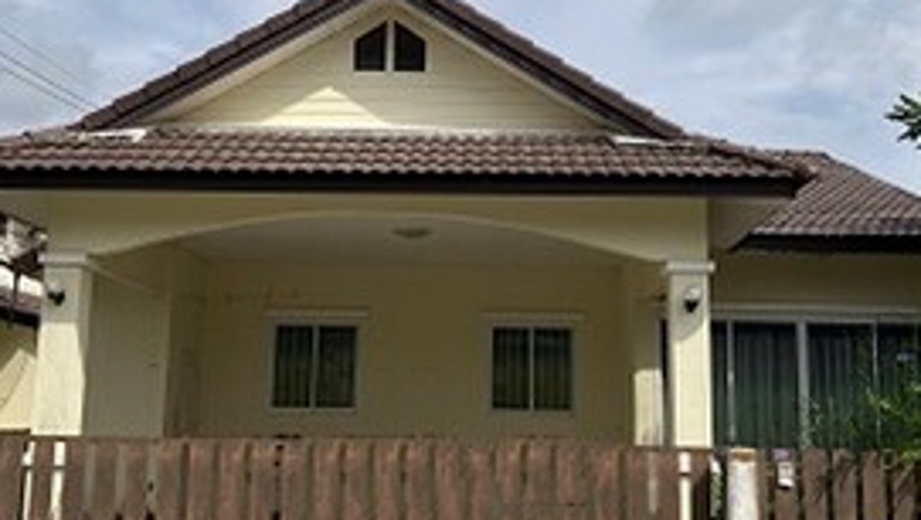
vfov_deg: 26.6
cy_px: 252
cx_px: 493
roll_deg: -0.3
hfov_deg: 45.4
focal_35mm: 45
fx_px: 1100
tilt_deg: +10.6
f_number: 1.8
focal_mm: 3.99
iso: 32
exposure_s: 1/2558
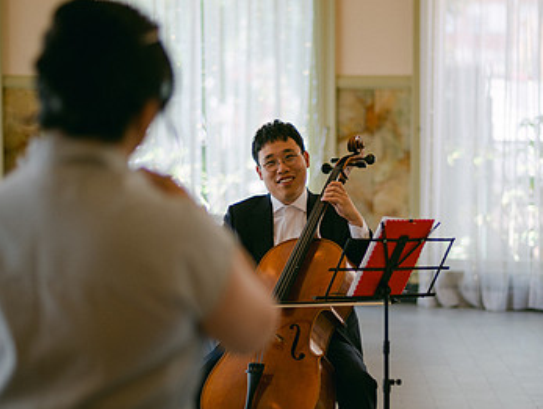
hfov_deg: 20.8
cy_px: 201
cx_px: 316
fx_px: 1476
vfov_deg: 15.8
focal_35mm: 94
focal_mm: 58
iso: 80
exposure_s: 1/320
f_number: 1.4
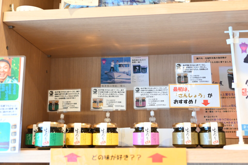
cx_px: 124
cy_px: 82
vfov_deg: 33.4
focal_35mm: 40
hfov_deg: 48.4
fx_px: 276
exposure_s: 1/80
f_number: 4.5
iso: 3200
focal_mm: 40
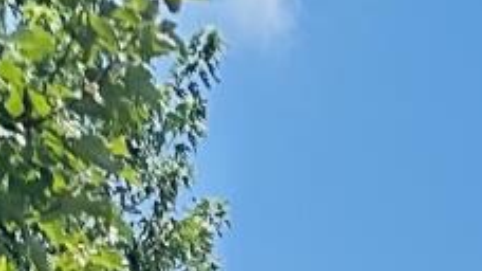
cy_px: 1965
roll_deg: -0.2
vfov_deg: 3.8
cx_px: 949
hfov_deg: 8.9
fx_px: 2925
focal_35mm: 229
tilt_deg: -8.7
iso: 80
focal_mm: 6.86
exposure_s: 1/2967
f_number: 1.78
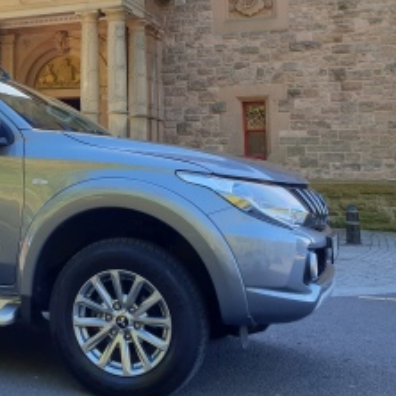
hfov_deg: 29.9
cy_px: 80
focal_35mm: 53
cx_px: -5
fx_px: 686
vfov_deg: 31.4
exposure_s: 1/192
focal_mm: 4.3
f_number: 2.4
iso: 50
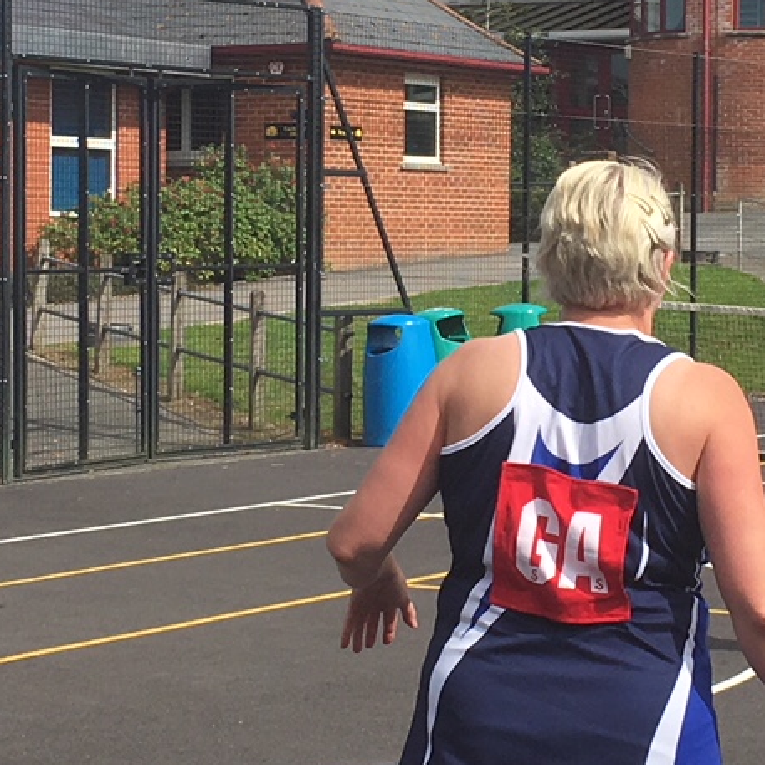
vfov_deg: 15.4
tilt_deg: -1.5
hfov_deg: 15.4
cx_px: 527
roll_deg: -0.3
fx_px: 2825
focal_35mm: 113
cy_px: 306
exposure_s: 1/1972
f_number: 2.2
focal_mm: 4.15
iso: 25
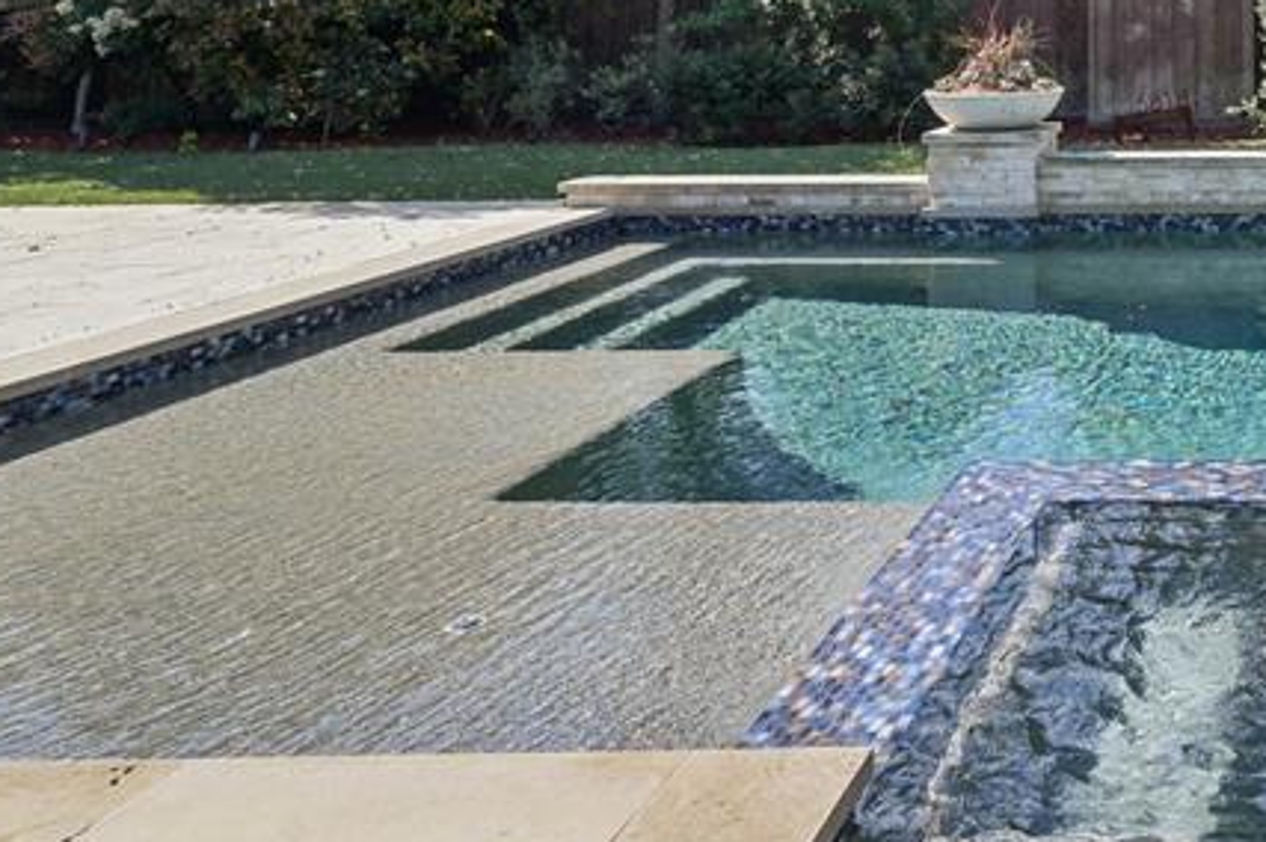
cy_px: -15
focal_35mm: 37
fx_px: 1307
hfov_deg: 41.5
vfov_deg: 32.6
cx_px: 1385
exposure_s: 1/800
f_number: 8
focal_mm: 15.5
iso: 400
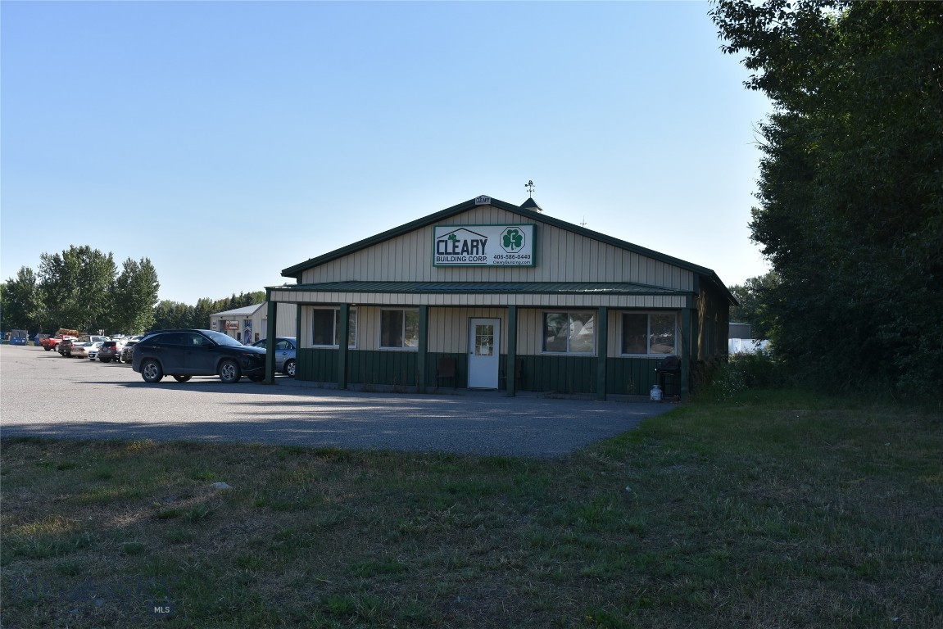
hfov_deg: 53.1
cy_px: 314
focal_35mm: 36
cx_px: 472
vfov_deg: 36.9
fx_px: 943
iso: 200
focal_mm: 24
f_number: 8
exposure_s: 1/500
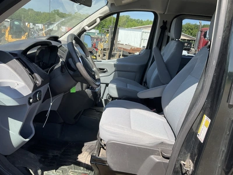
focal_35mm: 29
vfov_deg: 48.2
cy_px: 88
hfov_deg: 61.7
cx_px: 116
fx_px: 195
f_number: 1.8
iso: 25
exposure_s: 1/568
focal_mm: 3
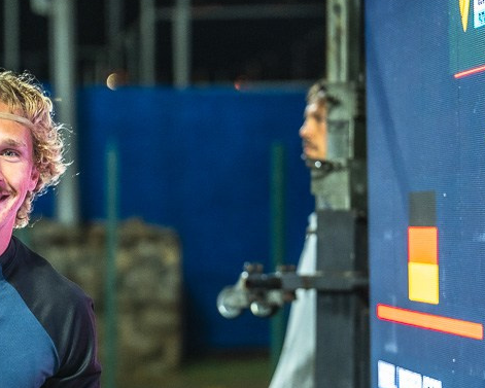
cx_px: 35
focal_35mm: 237
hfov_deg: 8.1
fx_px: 3403
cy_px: 408
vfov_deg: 6.5
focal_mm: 93
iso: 1600
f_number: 3.2
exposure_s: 1/320
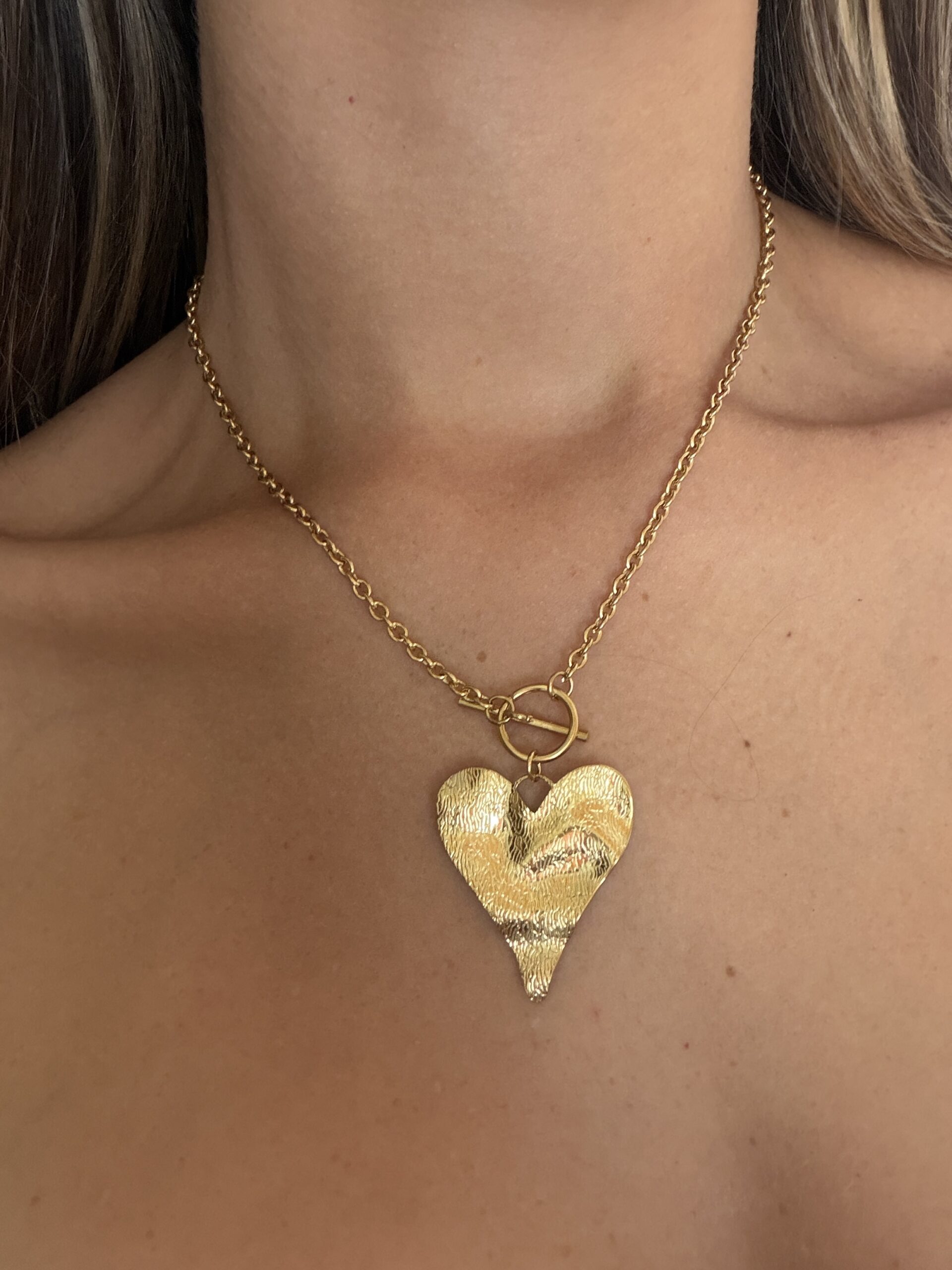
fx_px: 1100
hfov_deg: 46.8
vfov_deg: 60.0
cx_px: 476
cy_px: 635
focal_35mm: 30
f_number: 1.9
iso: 320
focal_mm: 2.71
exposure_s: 1/42
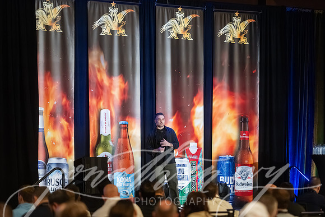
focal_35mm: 164
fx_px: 1477
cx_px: 162
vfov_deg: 8.4
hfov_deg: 12.6
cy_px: 108
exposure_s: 1/320
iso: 8000
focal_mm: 160
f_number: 2.8
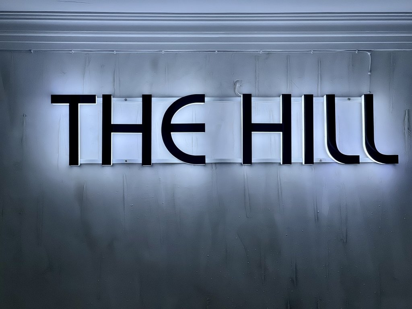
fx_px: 916
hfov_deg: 25.3
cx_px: 206
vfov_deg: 19.1
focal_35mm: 77
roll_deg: +0.7
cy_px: 154
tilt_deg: +3.2
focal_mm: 9
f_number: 2.8
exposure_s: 1/109
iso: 250
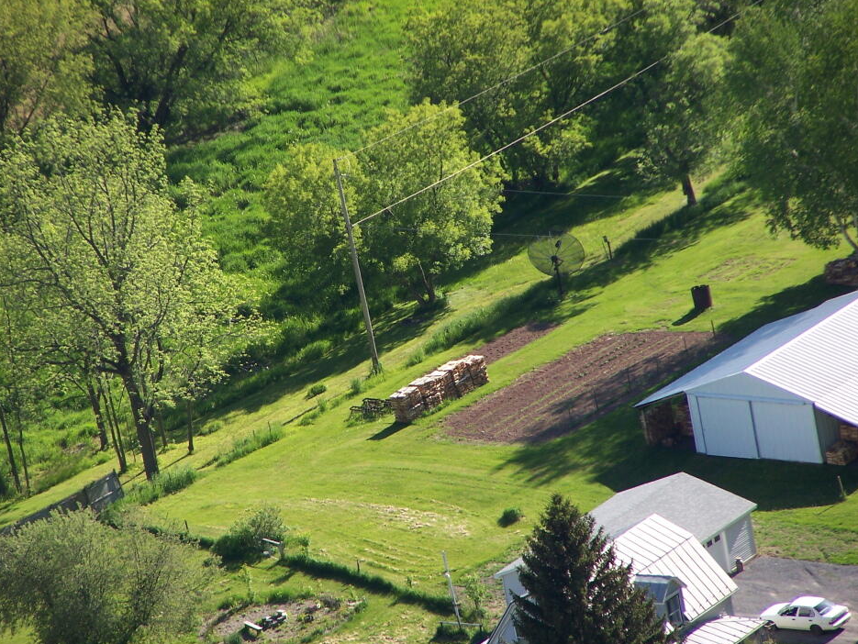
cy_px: 334
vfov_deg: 3.6
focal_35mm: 416
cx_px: 422
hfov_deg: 4.8
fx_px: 10315
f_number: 3.7
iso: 80
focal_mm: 63
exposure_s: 1/400
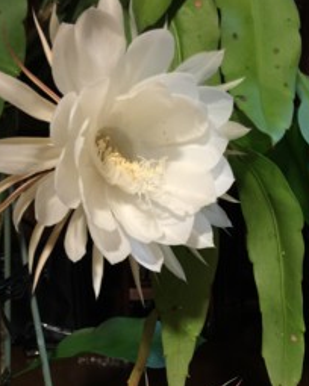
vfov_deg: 36.1
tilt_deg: -11.1
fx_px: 572
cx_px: 194
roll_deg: +0.3
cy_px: 310
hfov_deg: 30.1
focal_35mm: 50
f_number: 2.2
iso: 64
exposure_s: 1/4
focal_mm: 4.15
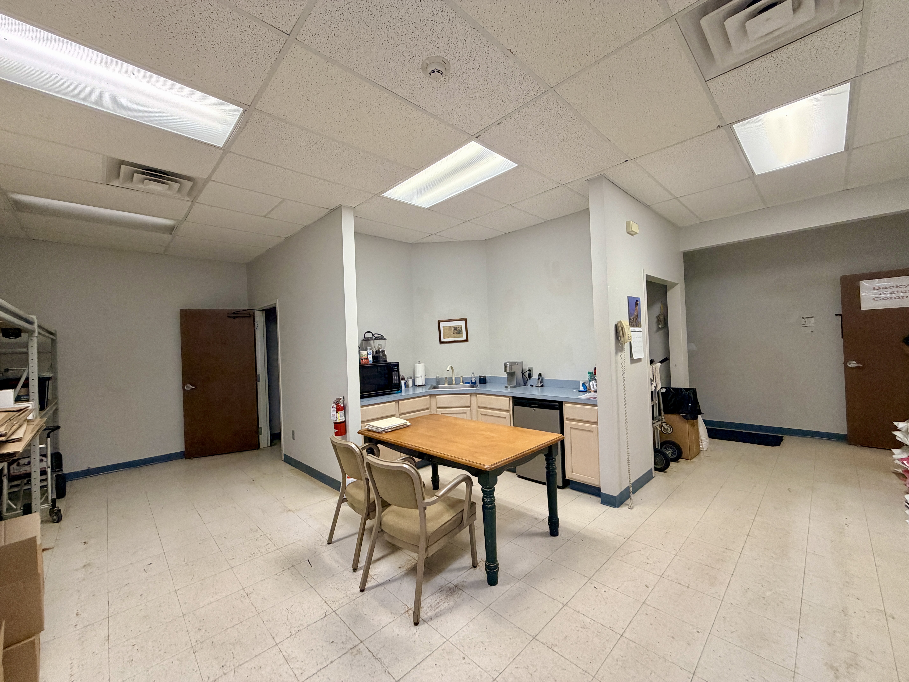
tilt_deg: +0.0
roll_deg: +2.3
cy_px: 341
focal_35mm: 14
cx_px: 454
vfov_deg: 85.7
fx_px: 368
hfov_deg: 102.1
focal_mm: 2.22
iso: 250
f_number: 2.2
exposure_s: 1/60
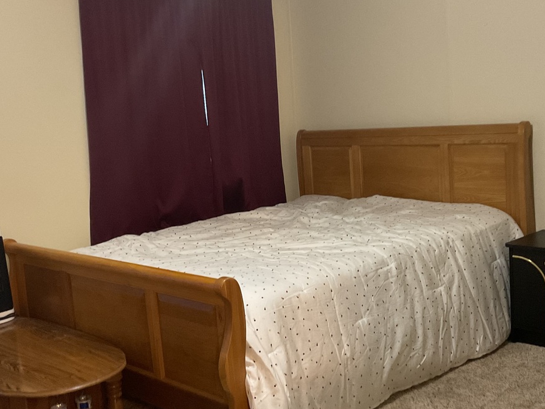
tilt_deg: -8.2
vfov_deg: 30.3
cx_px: 247
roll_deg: +2.9
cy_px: 194
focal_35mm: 48
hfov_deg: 39.6
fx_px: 756
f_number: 1.8
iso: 320
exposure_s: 1/40
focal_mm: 3
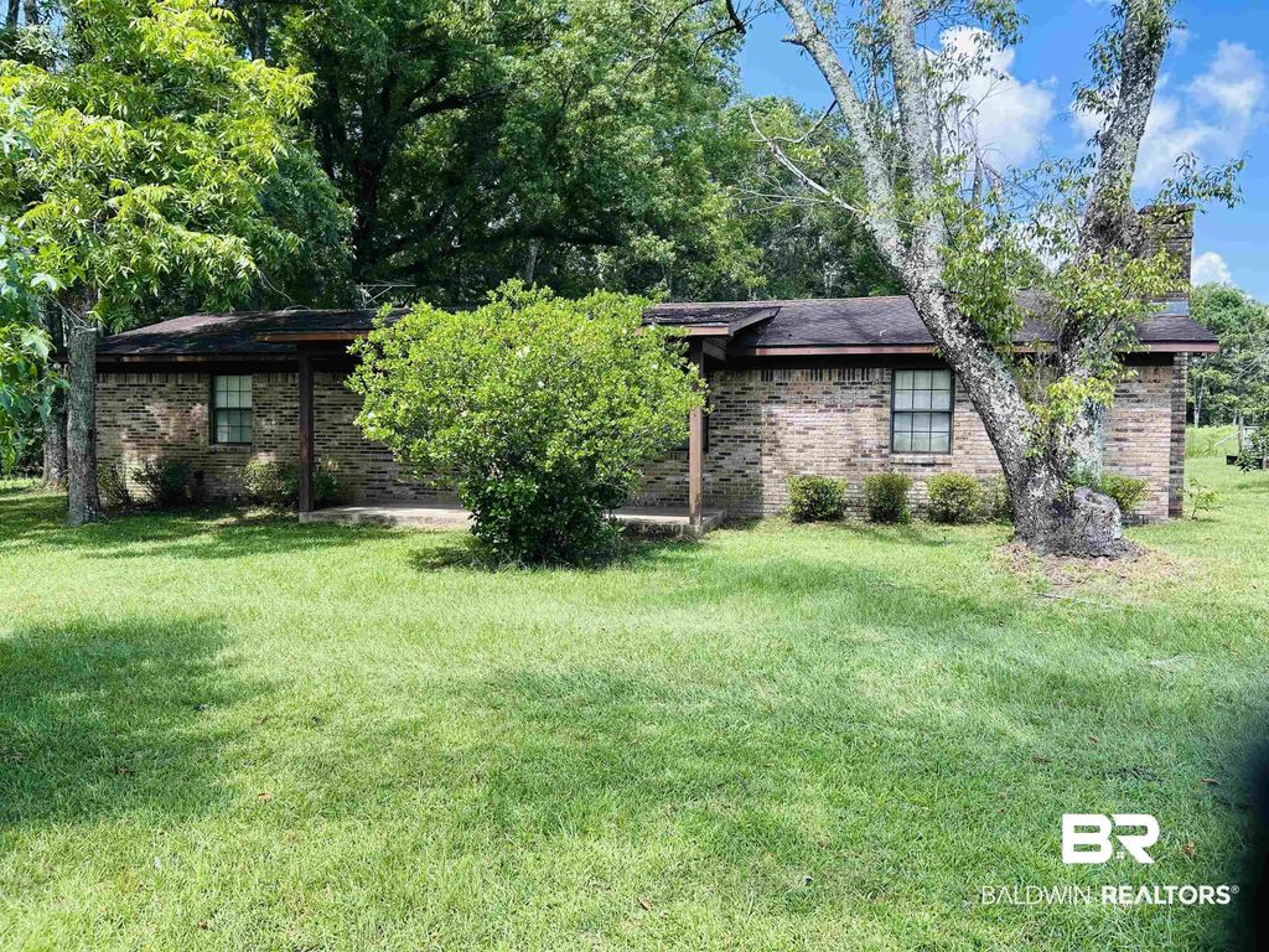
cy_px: 476
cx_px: 634
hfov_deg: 67.3
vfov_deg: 53.1
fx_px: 953
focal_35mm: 26
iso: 50
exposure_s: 1/814
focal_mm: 5.7
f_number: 1.5
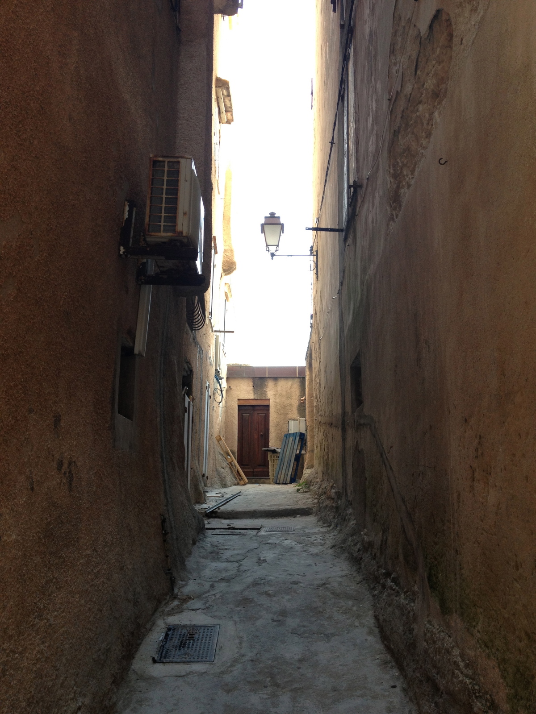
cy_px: 357
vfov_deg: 52.6
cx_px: 268
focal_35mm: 35
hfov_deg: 40.7
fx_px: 723
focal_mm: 4.28
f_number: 2.4
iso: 80
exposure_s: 1/40
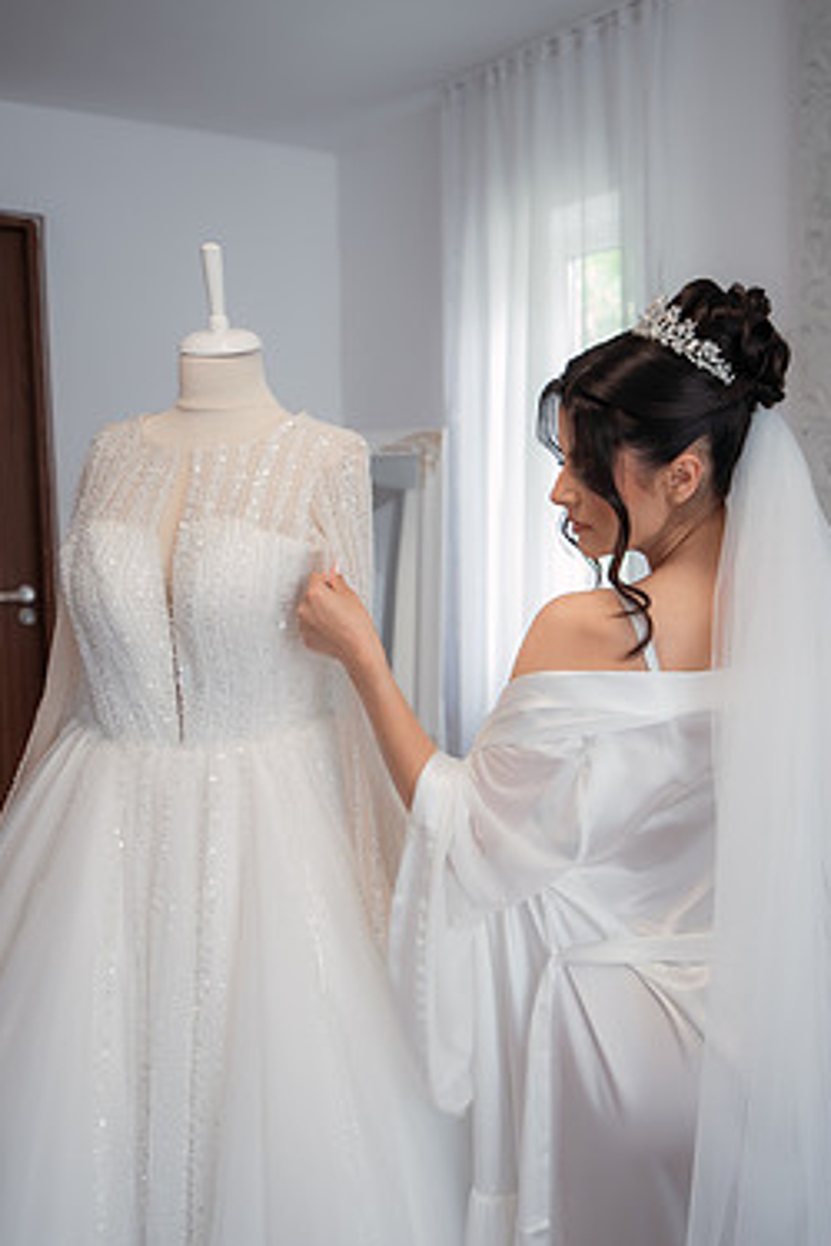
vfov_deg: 53.1
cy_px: 571
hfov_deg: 36.8
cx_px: 459
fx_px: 1246
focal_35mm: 36
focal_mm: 30
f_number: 2.8
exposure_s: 1/250
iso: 1250
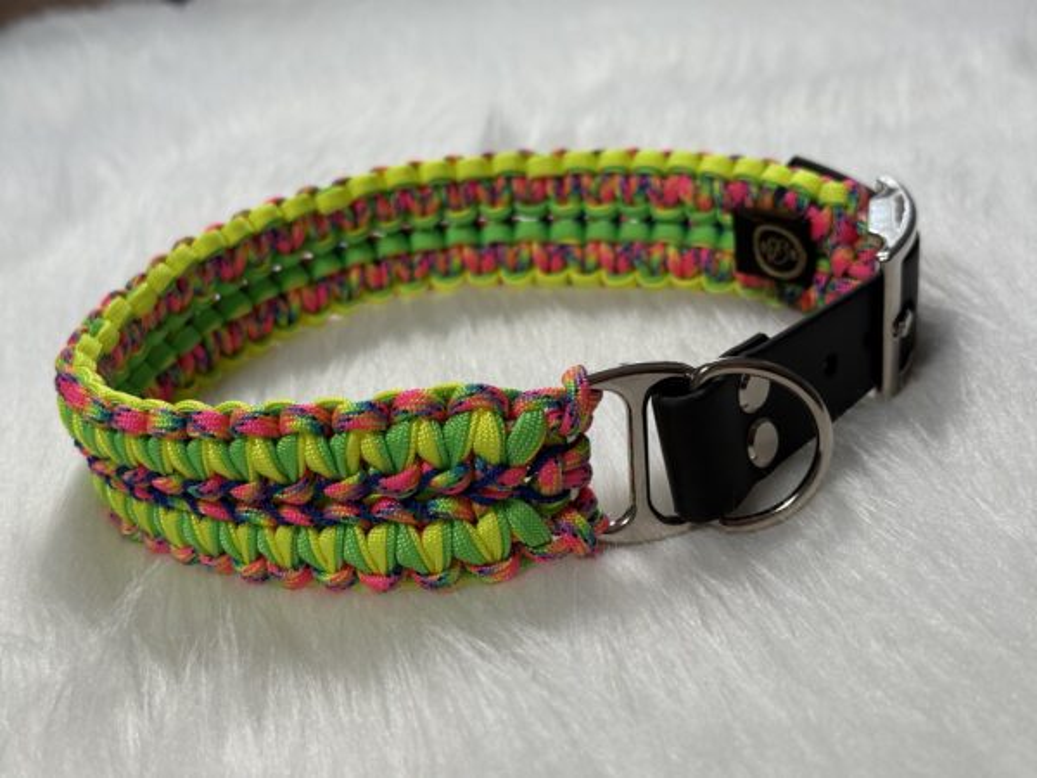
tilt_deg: -24.6
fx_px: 1438
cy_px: 389
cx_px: 518
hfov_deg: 39.7
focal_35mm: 48
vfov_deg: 30.3
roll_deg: +10.6
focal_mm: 6.76
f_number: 1.78
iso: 64
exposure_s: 1/596
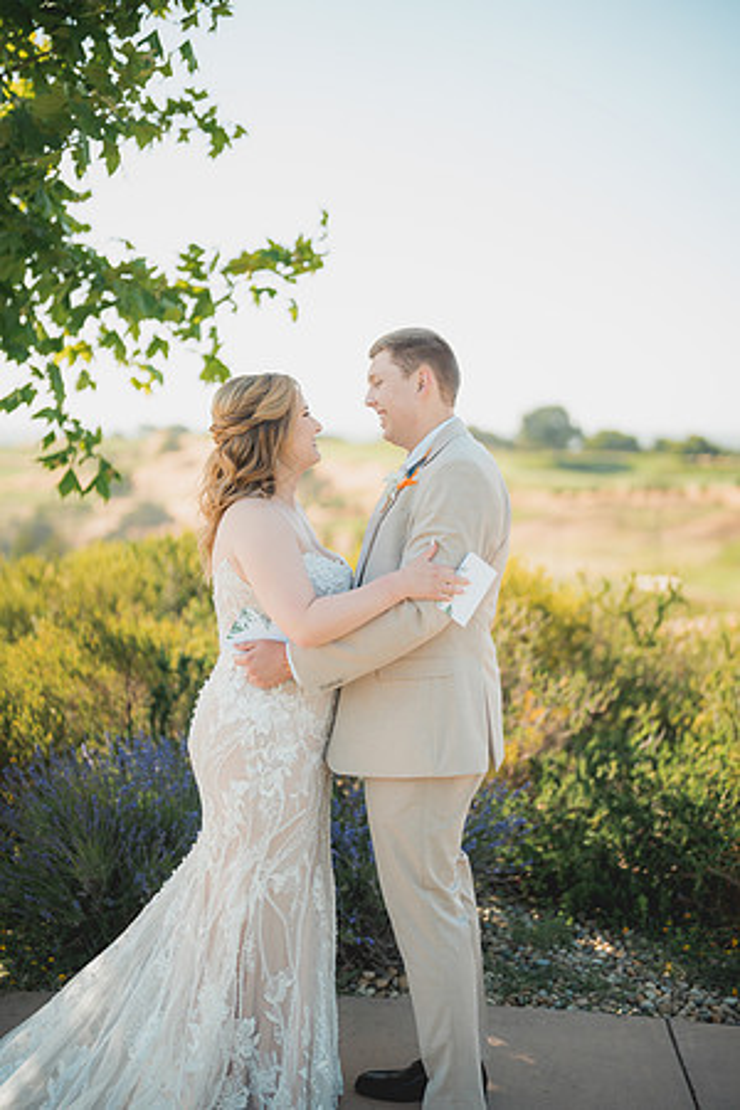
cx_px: 370
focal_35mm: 50
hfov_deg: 27.0
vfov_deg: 39.6
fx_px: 1542
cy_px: 555
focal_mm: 50
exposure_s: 1/1600
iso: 50
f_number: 1.2
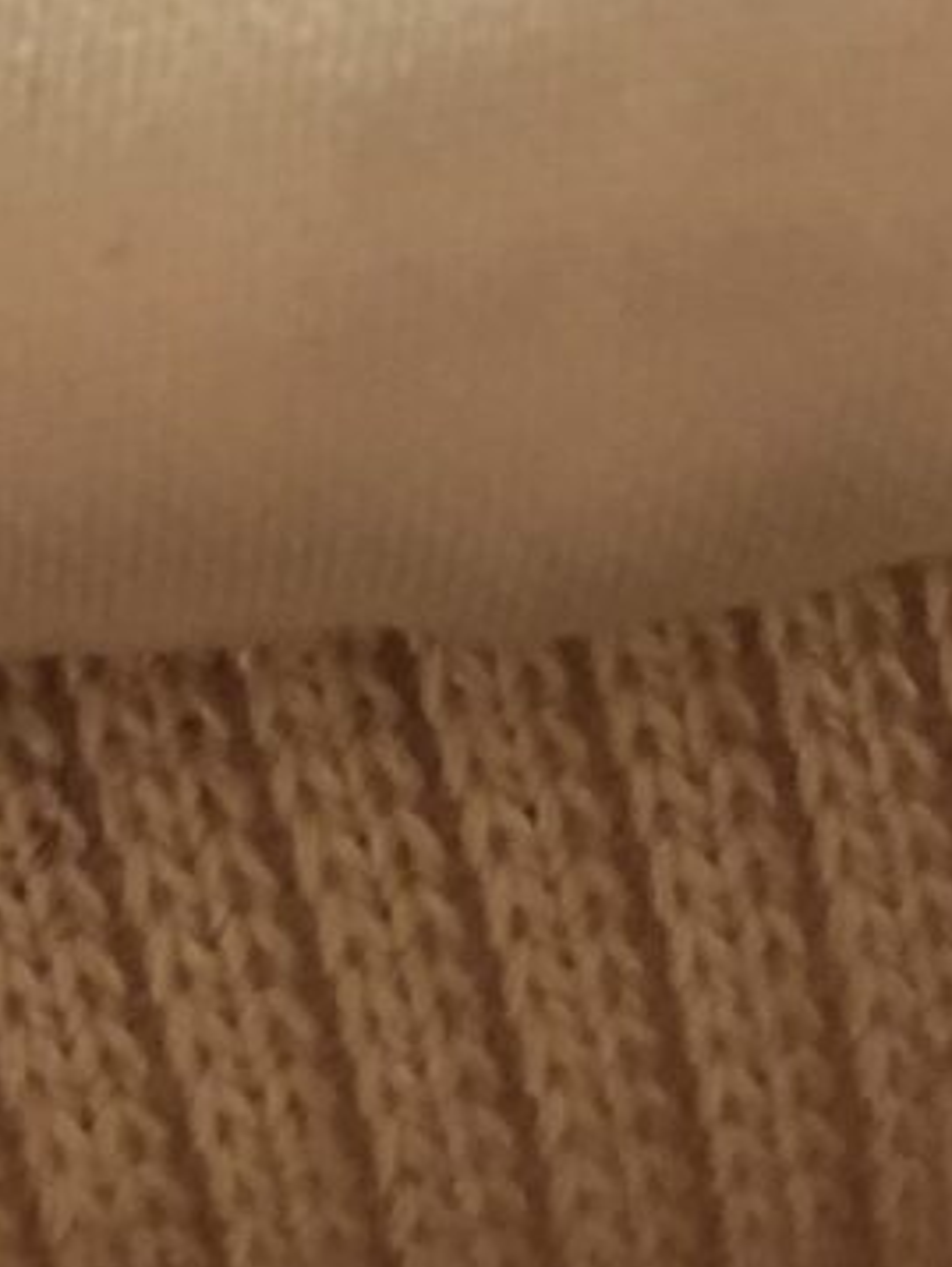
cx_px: 676
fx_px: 5860
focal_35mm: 160
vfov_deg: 12.3
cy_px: 134
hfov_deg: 9.3
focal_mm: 3.99
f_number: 1.8
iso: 100
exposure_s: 1/12
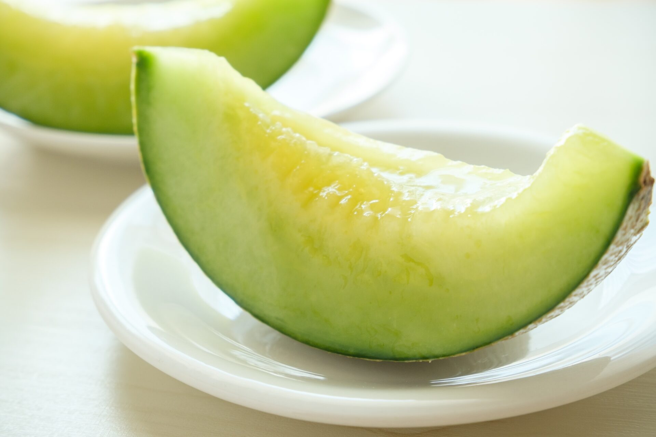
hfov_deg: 29.7
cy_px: 218
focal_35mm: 68
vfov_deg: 20.0
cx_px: 328
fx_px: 1239
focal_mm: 45
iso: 800
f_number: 5.6
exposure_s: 1/70
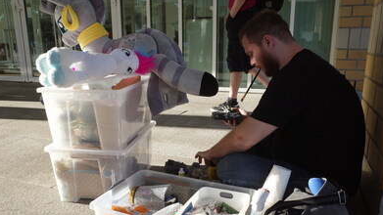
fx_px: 305
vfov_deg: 38.9
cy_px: 121
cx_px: 190
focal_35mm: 30
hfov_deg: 64.3
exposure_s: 1/320
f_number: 6.3
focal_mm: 18.3
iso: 500
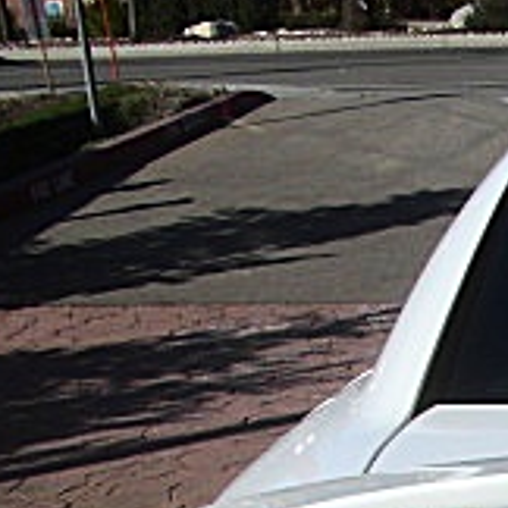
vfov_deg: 13.3
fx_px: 2092
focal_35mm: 126
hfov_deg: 12.6
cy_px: 680
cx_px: 913
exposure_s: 1/250
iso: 50
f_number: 7.9
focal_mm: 6.3
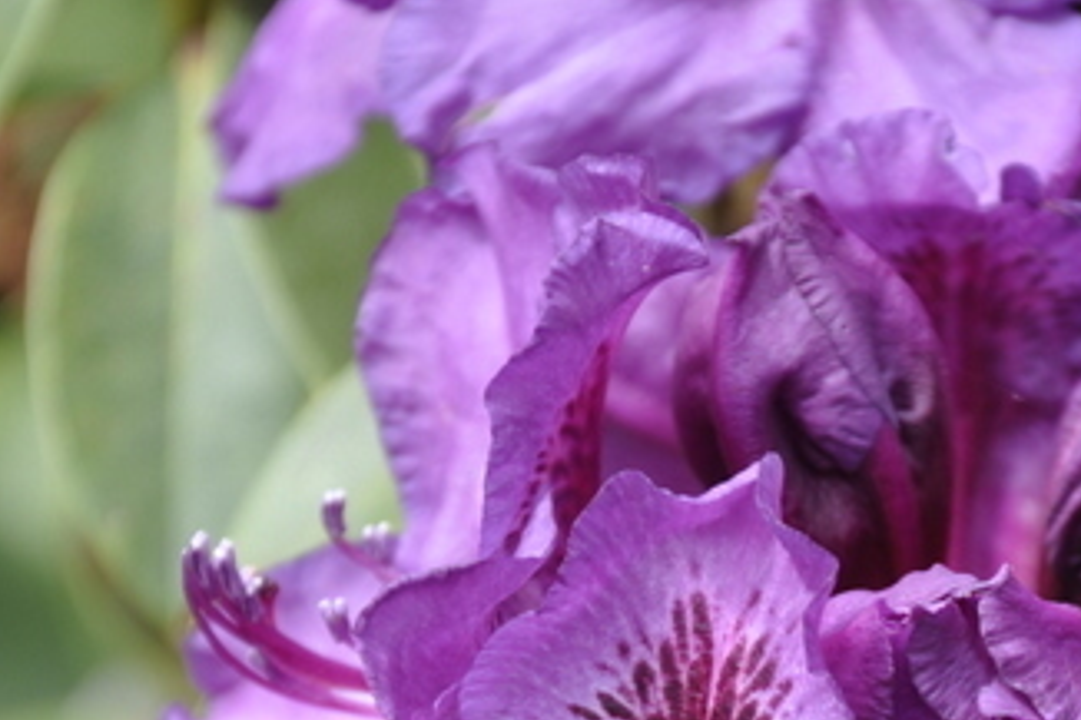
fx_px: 11591
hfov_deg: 5.3
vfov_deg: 3.5
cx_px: 812
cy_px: 866
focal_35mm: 386
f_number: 6.7
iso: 200
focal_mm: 105
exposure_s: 1/180
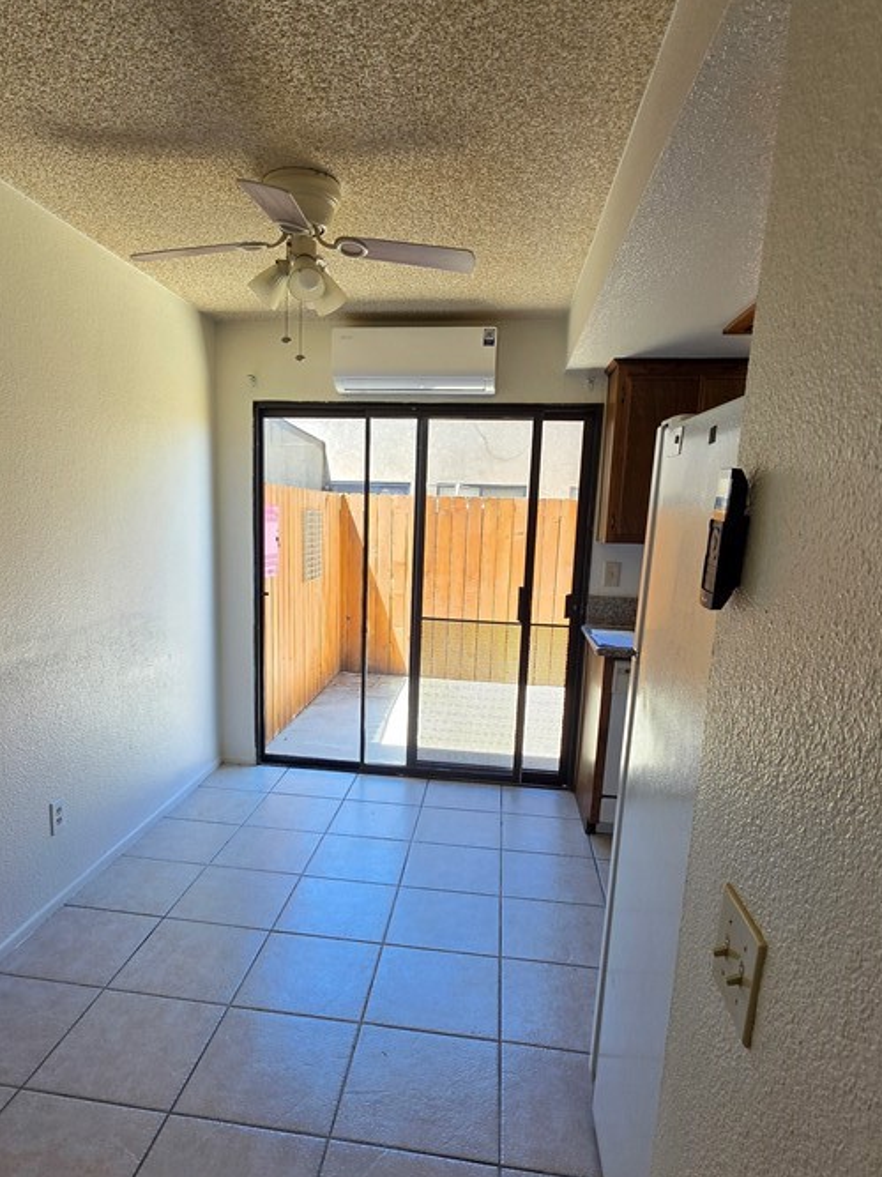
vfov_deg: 81.4
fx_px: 680
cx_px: 382
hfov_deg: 65.7
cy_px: 657
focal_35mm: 20
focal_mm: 2.2
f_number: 1.9
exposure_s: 1/120
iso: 40
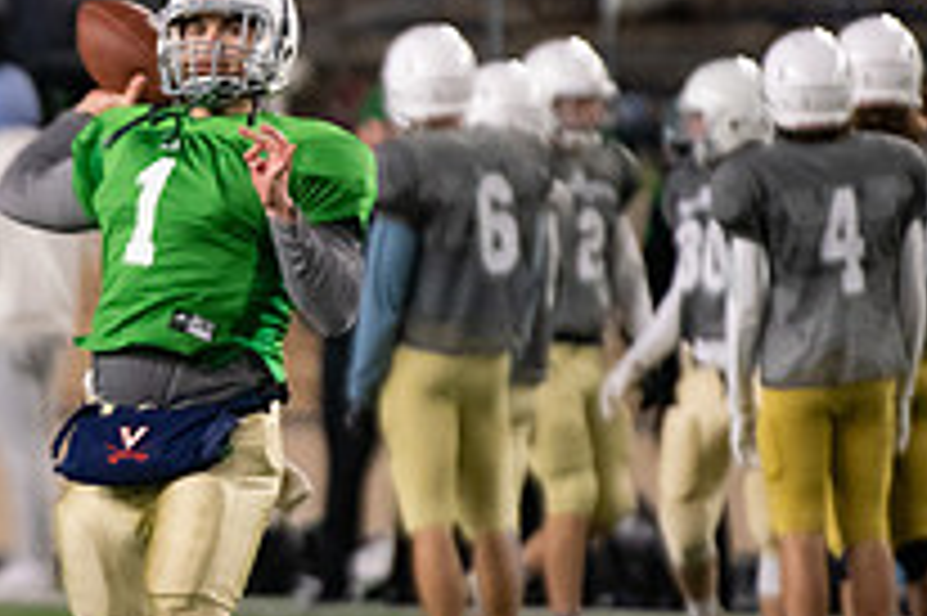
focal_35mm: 1127
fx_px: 28996
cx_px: 112
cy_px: 79
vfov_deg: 1.2
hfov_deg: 1.8
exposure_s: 1/500
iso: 4000
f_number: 4
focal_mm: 400
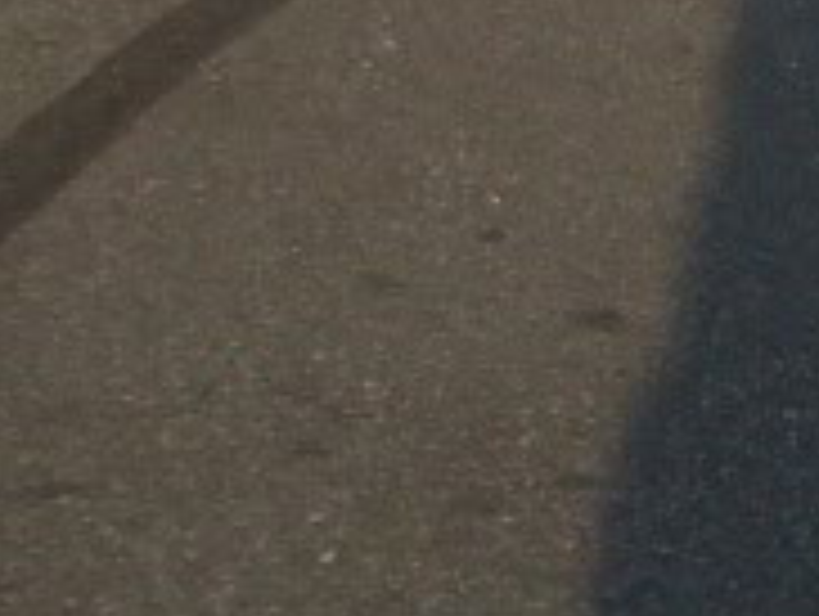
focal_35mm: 275
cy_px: -1021
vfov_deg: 5.2
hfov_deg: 6.9
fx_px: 6515
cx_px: 1638
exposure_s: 1/500
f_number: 3.1
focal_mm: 8.1
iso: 80
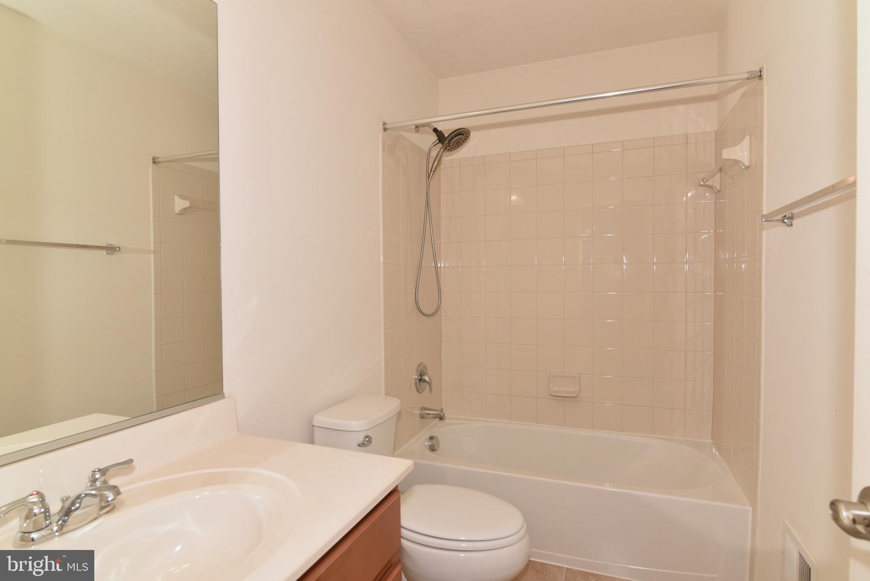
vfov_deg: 64.6
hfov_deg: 86.9
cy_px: 290
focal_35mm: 19
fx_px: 459
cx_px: 435
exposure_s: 1/125
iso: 250
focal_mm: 19
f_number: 7.1
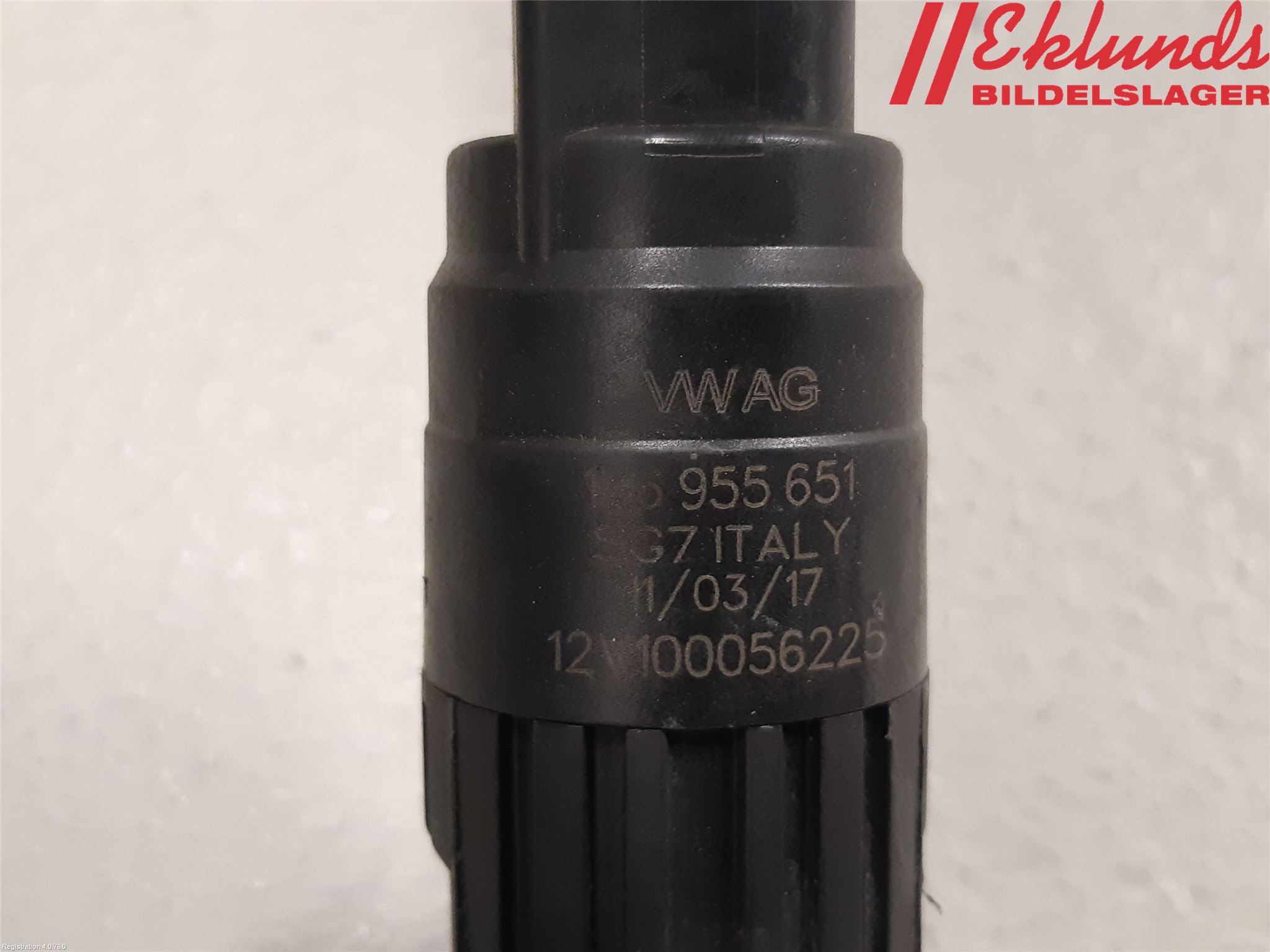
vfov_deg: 53.1
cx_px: 635
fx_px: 954
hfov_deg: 67.3
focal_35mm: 26
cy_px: 476
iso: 200
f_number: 1.7
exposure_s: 1/33
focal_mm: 3.93
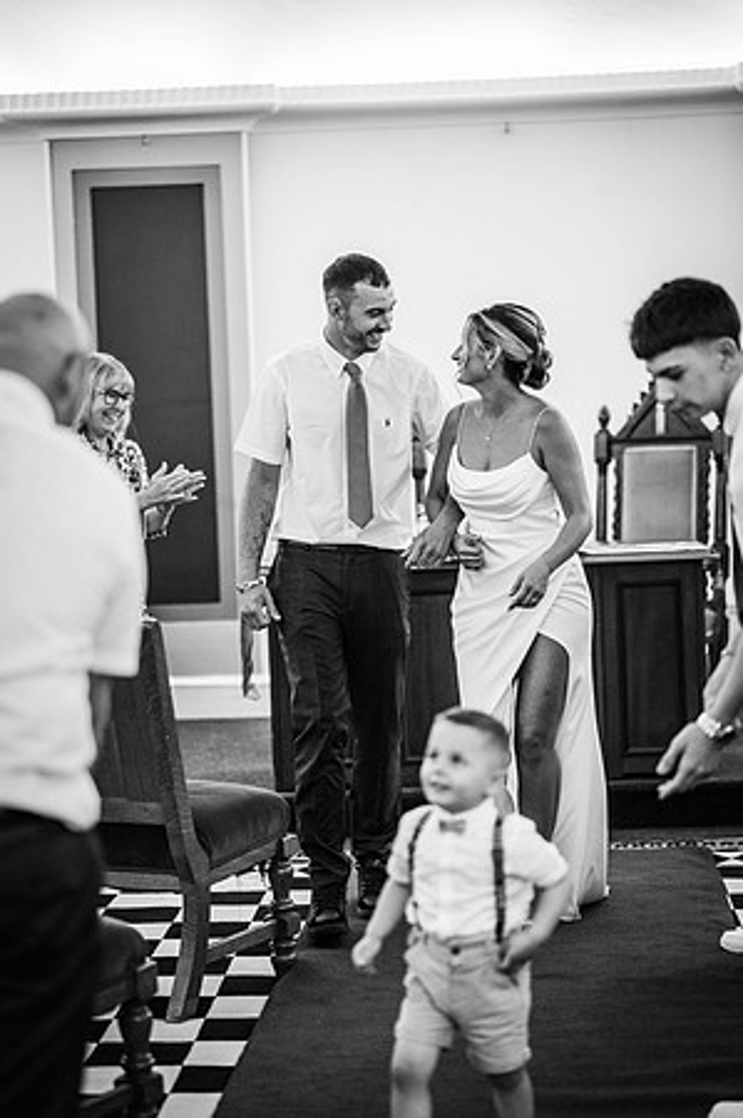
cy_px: 559
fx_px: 2637
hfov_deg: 16.0
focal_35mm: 85
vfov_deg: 23.9
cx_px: 372
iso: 1000
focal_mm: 85
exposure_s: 1/200
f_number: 1.8
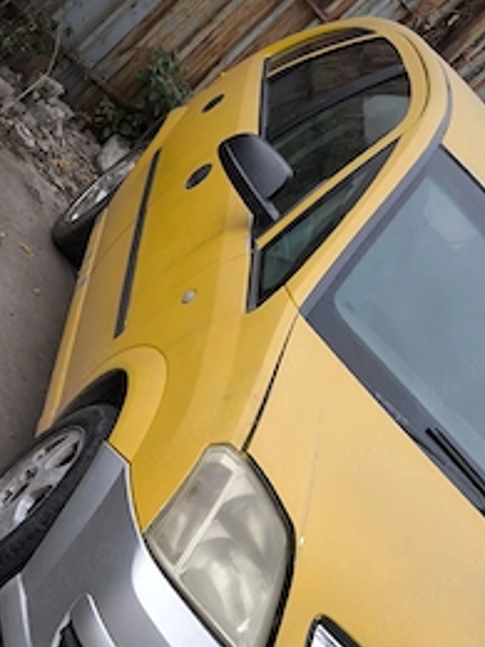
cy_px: 435
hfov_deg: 19.1
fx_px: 1438
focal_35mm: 77
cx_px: 279
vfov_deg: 25.2
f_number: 1.9
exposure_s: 1/213
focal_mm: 7.1
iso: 50
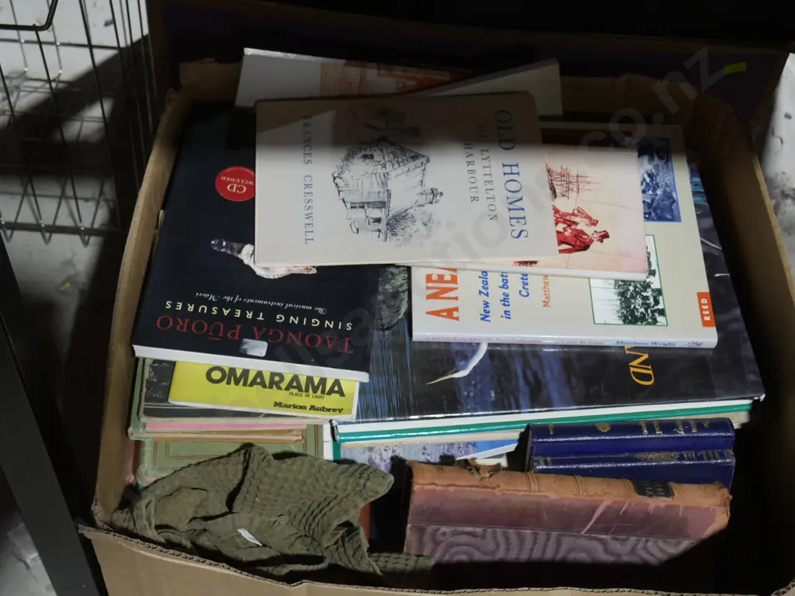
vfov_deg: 28.0
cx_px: 398
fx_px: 1194
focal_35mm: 52
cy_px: 298
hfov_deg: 36.8
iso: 640
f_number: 5.3
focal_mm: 26
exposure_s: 1/60
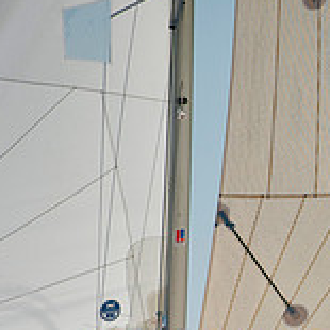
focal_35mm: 1211
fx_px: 13061
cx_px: 541
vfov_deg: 1.4
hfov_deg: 1.4
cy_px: 347
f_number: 4
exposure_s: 1/8000
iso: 320
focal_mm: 380
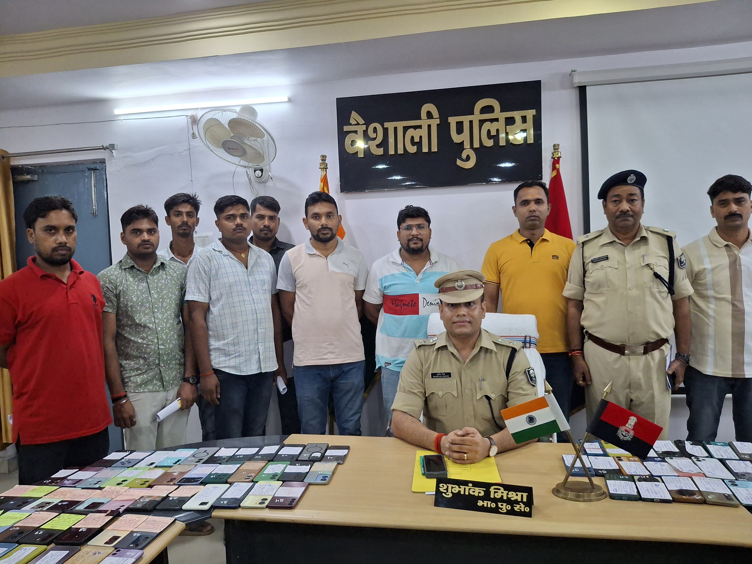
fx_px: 543
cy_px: 282
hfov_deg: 69.4
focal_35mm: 25
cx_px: 376
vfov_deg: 54.9
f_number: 1.8
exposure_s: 1/100
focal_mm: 4.69
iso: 200
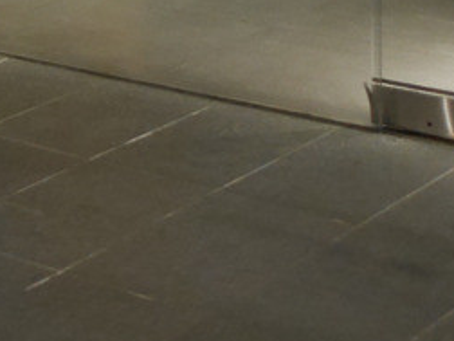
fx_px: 1875
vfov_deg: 9.6
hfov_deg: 11.9
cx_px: -542
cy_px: -349
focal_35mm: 143
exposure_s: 1/60
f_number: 1.7
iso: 1600
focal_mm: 15
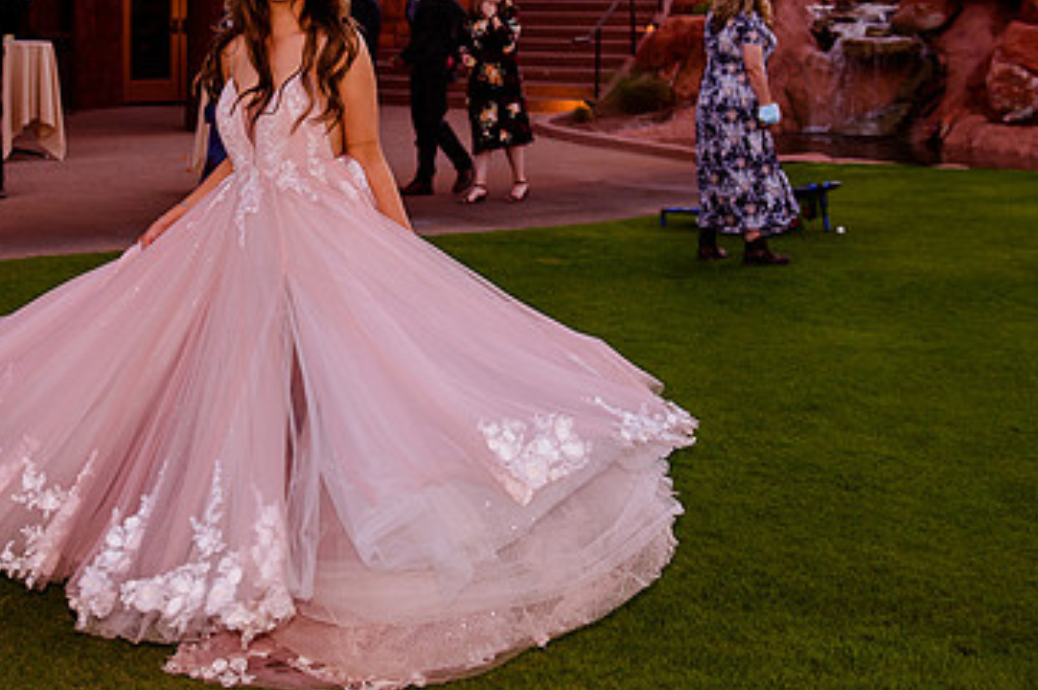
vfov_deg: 19.4
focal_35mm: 69
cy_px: 91
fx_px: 1988
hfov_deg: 28.9
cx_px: 290
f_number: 3.2
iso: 640
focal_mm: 32
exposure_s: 1/320
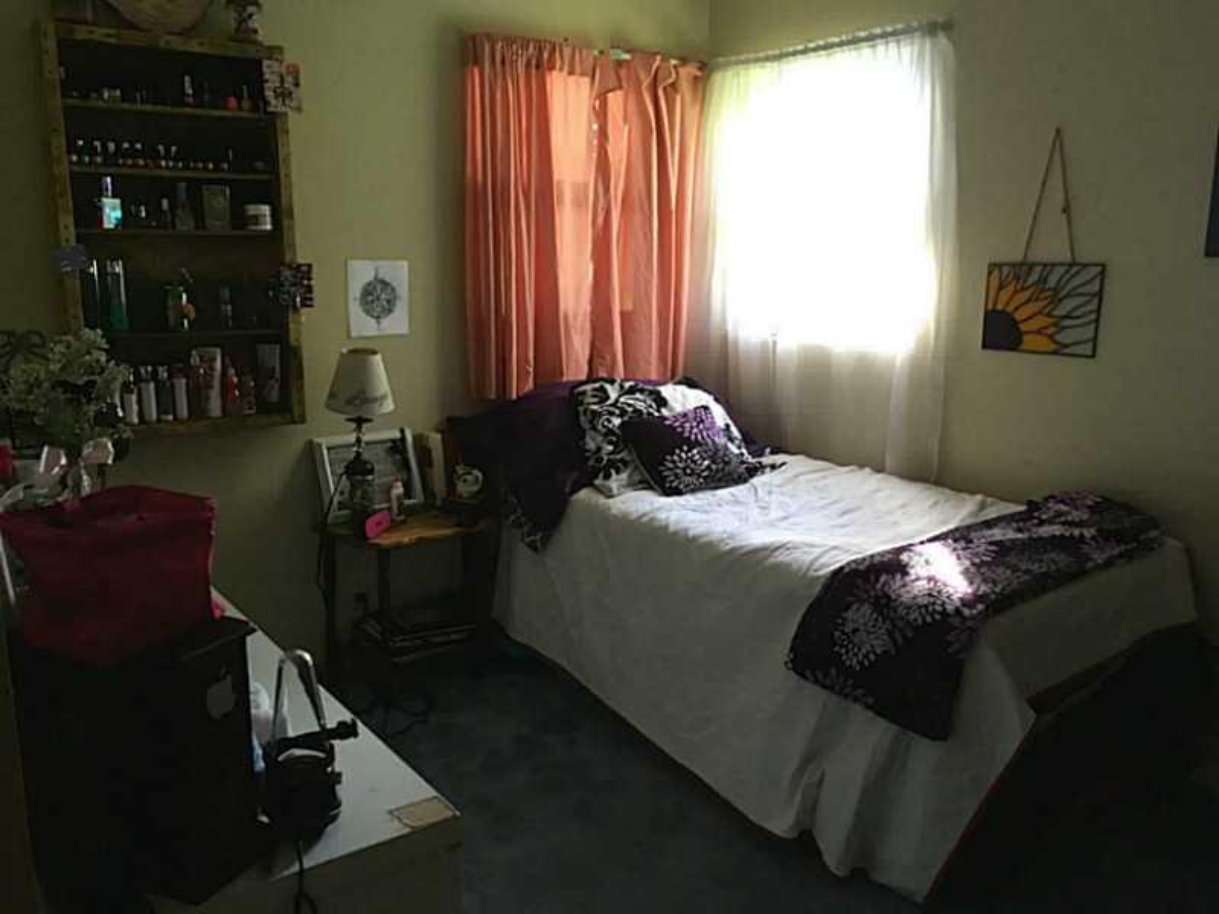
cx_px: 610
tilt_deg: -10.7
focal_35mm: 29
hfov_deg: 61.7
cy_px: 457
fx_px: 1021
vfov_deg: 48.2
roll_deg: +0.4
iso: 160
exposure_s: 1/30
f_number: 2.2
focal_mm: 4.15
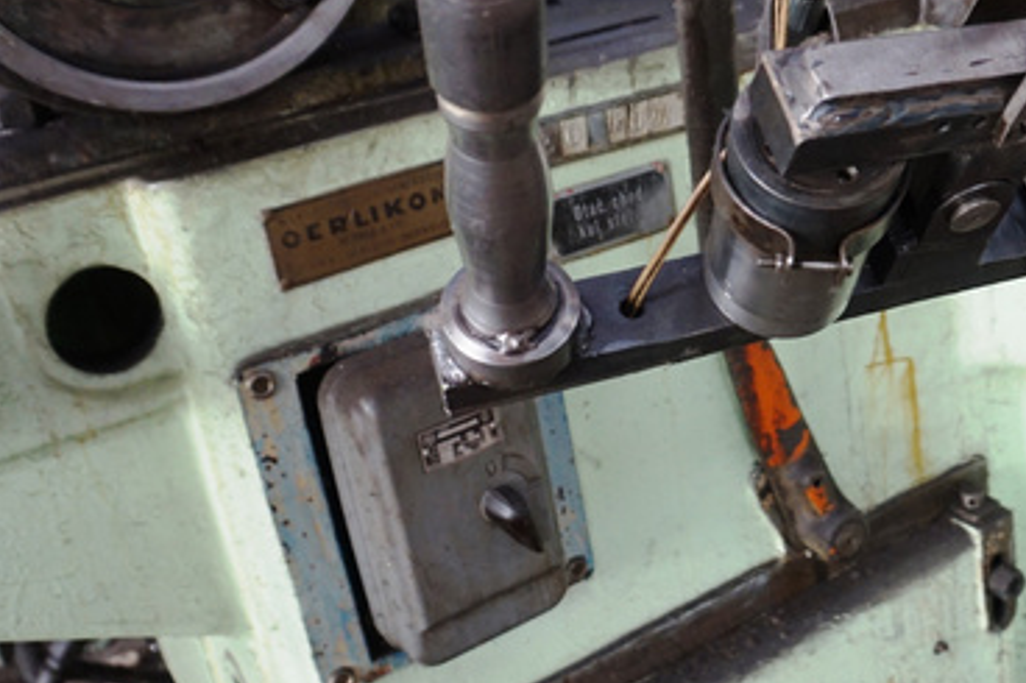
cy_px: 273
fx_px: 1339
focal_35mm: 47
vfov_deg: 28.6
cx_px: 776
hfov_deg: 40.7
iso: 800
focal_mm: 16
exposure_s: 1/60
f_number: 4
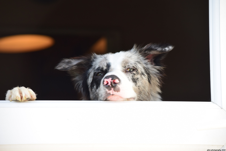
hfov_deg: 11.4
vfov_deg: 7.6
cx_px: 113
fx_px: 1130
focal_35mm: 180
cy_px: 76
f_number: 5.6
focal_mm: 120
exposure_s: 1/400
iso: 400
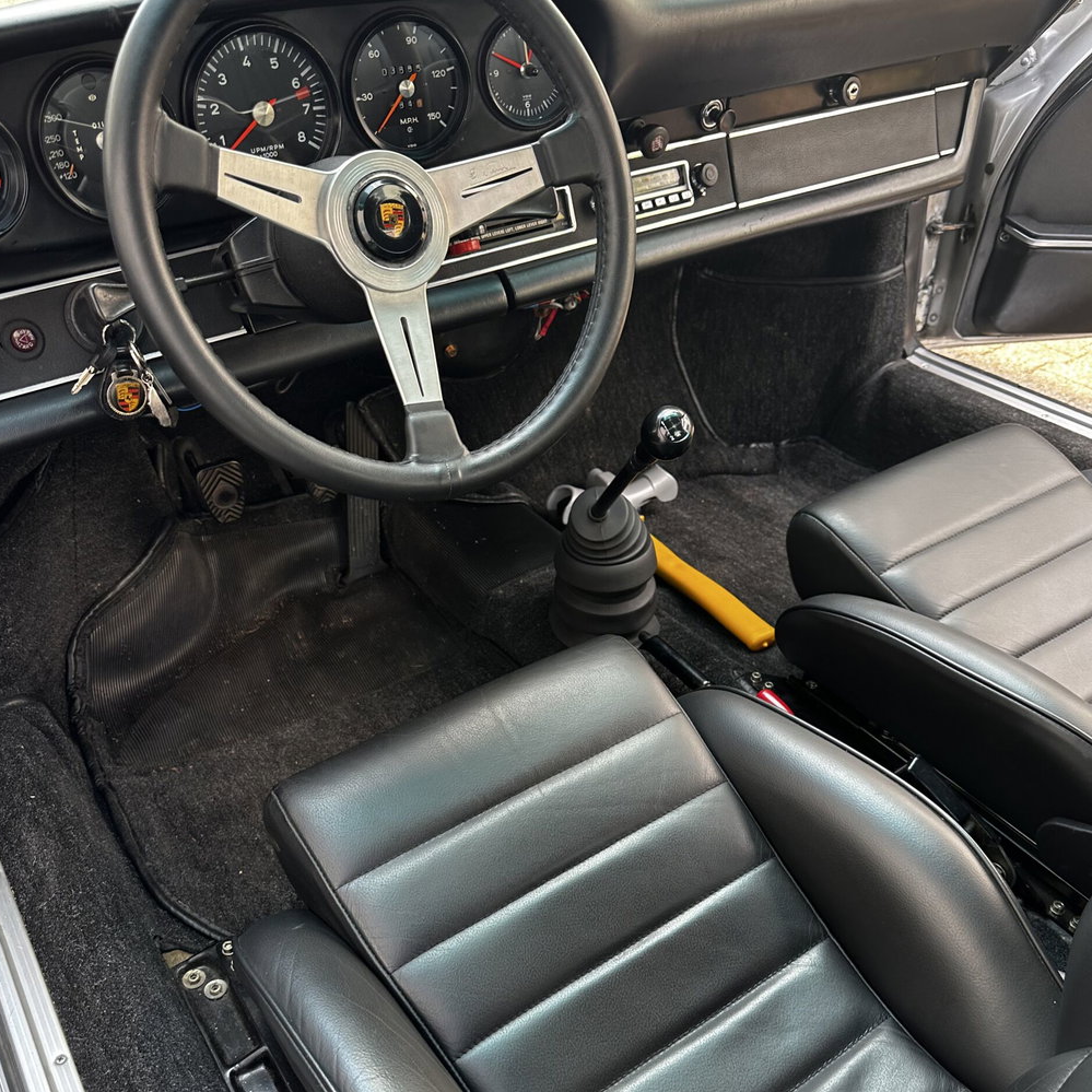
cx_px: 550
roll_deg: +1.6
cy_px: 676
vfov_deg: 55.0
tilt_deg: -40.5
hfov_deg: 55.6
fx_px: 1035
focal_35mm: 29
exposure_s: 1/159
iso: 125
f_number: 1.78
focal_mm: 6.86
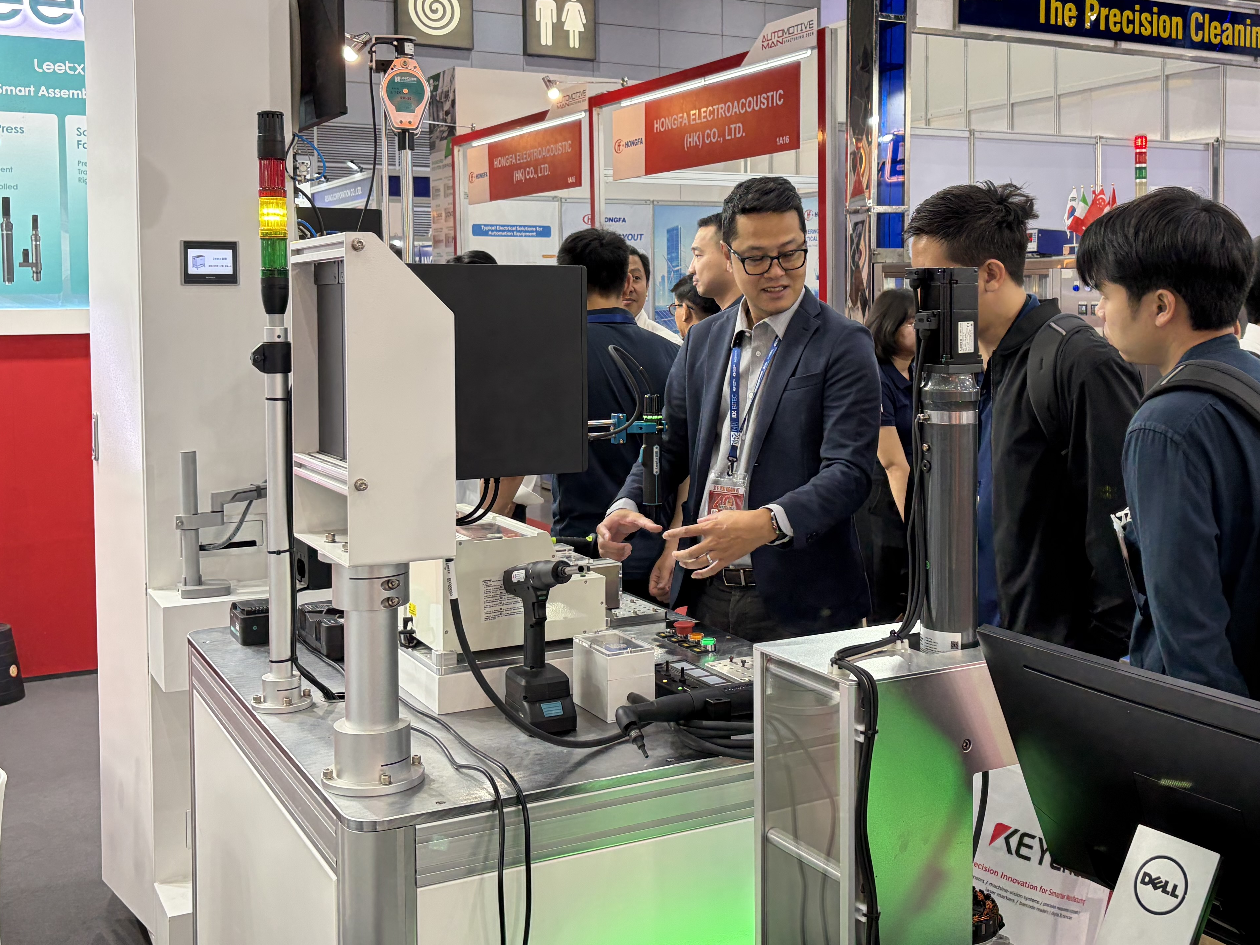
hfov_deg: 47.8
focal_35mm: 39
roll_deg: +0.6
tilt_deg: -1.8
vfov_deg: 36.6
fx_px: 1420
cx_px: 694
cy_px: 357
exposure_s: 1/100
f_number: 1.6
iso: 100
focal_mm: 5.96
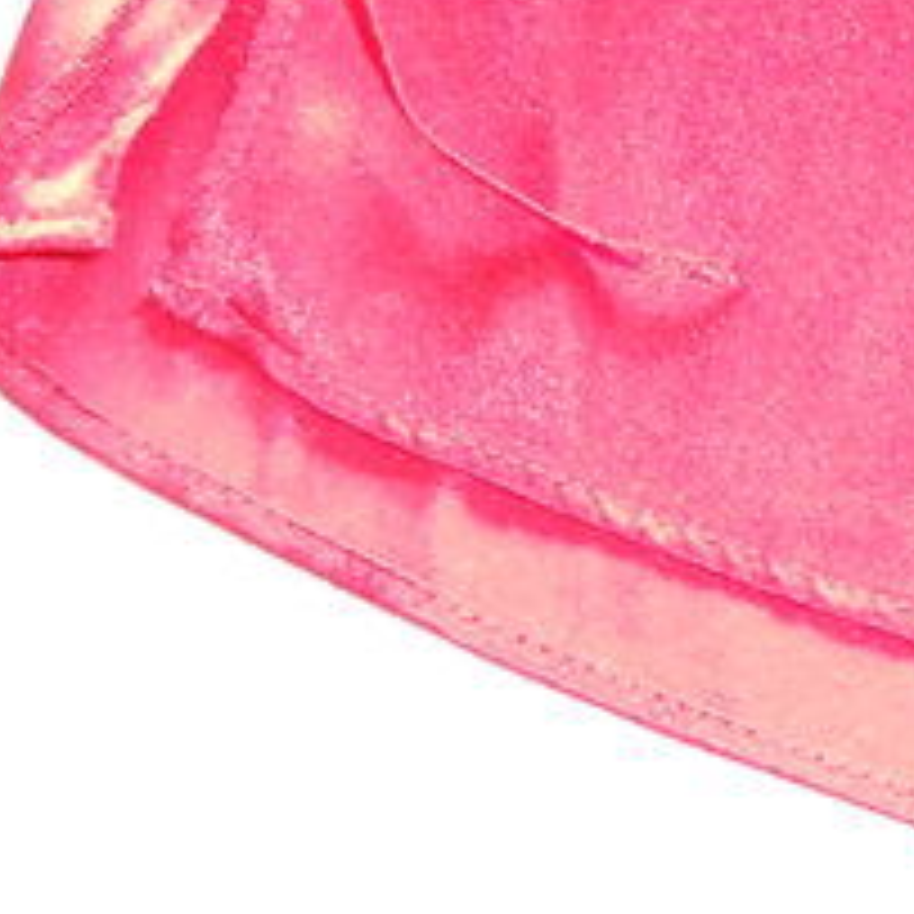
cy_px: 36
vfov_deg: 15.2
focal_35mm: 113
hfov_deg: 12.2
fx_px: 3376
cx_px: 2220
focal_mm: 4.6
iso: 250
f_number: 3.5
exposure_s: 1/30
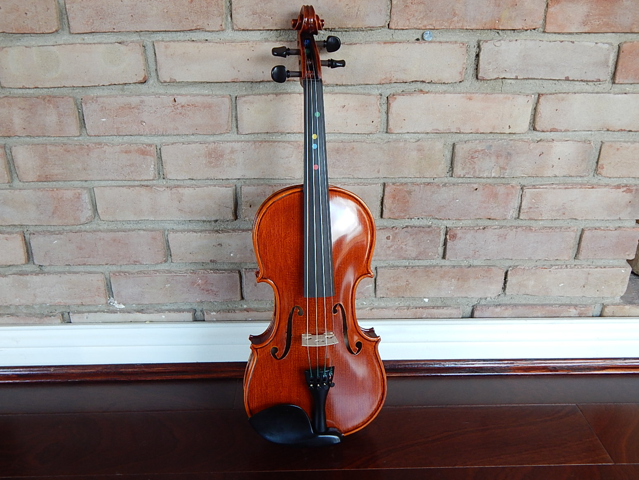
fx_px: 591
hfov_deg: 56.8
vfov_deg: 44.2
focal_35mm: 32
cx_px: 310
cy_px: 242
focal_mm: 5.6
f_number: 3.2
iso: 200
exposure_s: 1/30
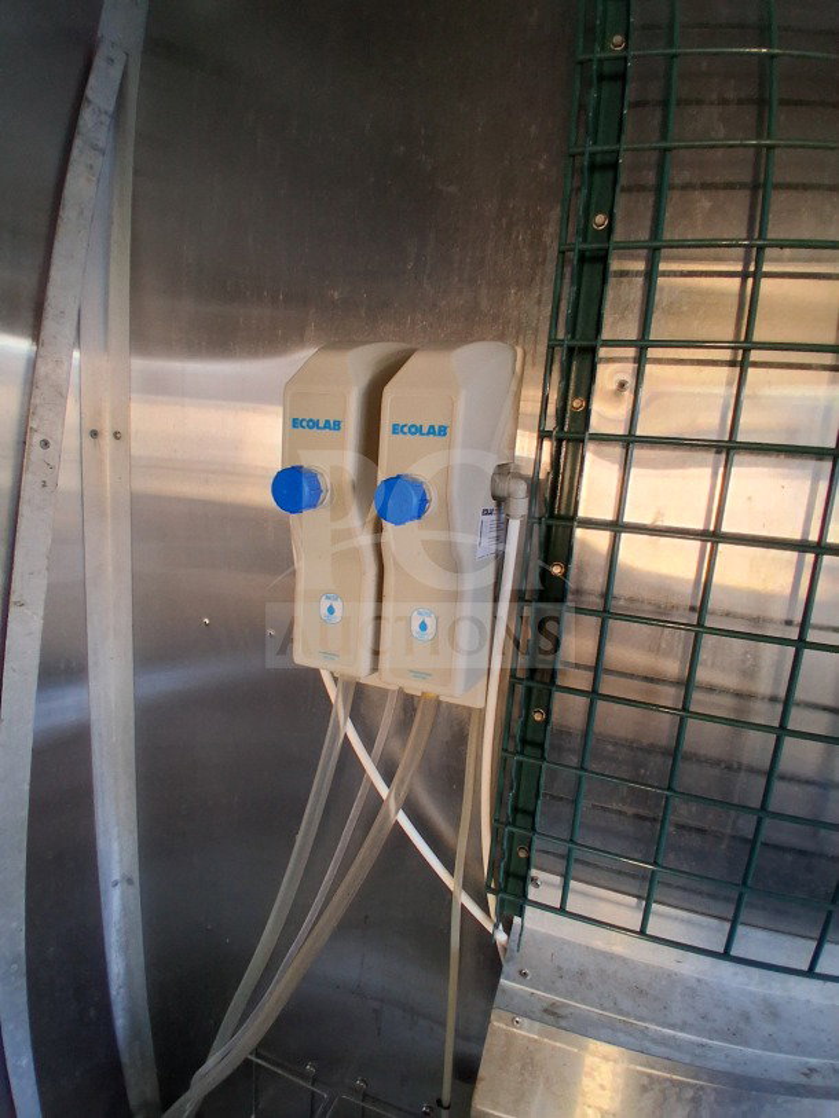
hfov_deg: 74.7
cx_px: 420
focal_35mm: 17
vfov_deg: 91.0
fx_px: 549
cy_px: 559
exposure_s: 1/40
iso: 200
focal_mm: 1.4
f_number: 2.2
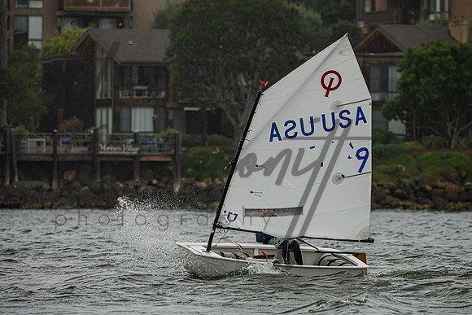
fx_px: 3810
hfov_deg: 7.1
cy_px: 147
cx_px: 237
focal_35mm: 291
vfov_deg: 4.7
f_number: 5
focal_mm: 220
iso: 320
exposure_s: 1/2500
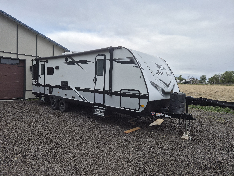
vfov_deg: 58.9
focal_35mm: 23
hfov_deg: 73.9
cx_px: 117
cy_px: 88
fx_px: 155
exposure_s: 1/1464
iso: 80
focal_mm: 5.4
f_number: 1.8
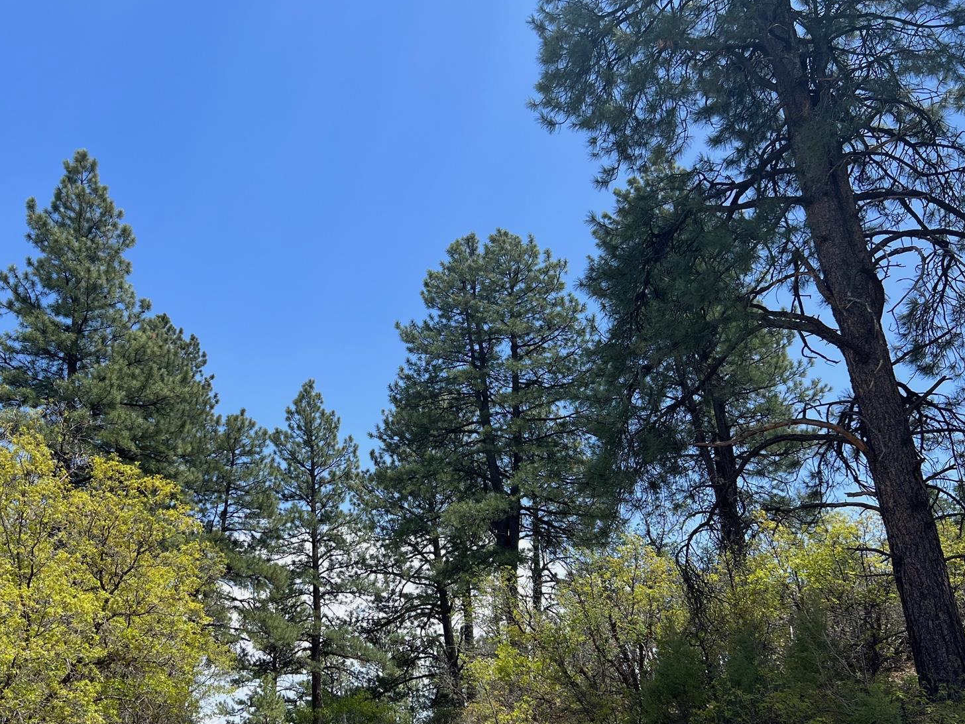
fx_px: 1004
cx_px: 334
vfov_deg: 39.6
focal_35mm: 36
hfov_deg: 50.6
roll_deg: +1.1
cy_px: 399
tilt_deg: +21.6
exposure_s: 1/2457
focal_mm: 5.7
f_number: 1.5
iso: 50
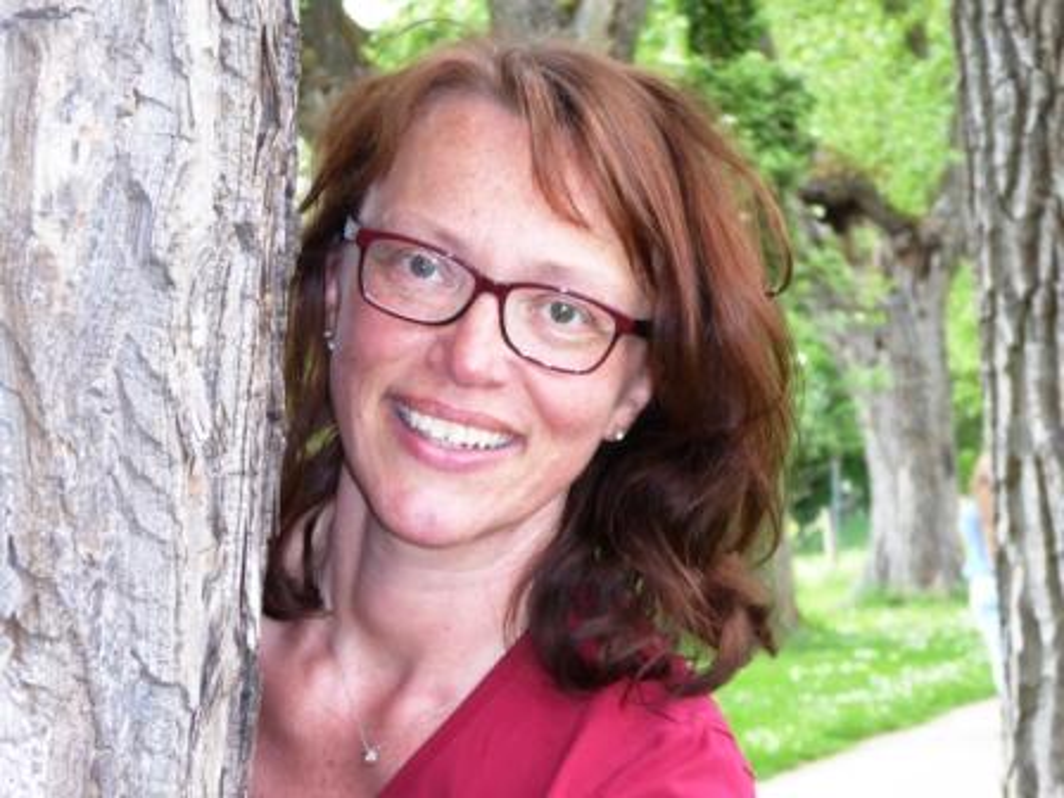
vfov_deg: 10.7
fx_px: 4242
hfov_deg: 14.3
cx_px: 532
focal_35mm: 138
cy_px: 399
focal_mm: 22.3
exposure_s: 1/60
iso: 500
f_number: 5.2
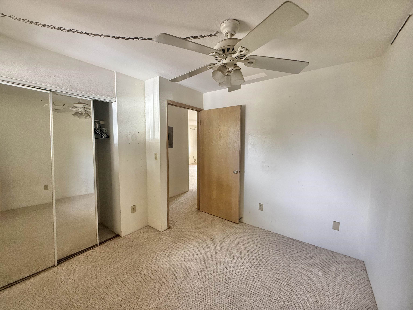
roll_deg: -0.1
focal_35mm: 14
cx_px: 206
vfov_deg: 85.7
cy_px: 155
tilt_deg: -4.1
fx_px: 167
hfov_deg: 102.1
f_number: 2.2
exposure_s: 1/99
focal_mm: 2.22
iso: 320
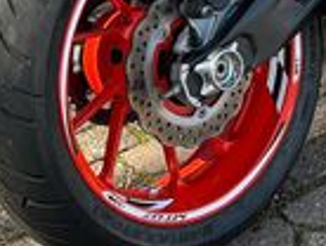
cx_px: 295
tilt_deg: -16.2
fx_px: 1047
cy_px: -132
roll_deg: -2.4
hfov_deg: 17.4
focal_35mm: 111
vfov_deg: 12.6
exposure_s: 1/718
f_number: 1.78
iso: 80
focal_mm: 6.86
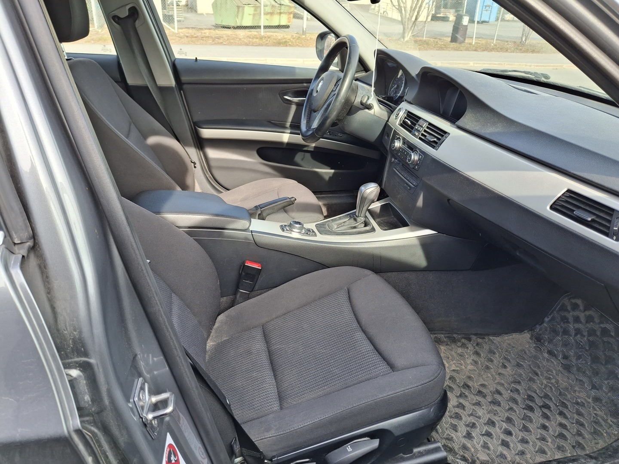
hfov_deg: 69.4
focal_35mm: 25
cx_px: 310
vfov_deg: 54.9
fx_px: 447
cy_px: 232
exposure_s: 1/253
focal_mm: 4.69
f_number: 1.8
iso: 32
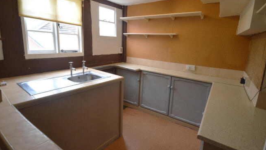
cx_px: 133
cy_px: 65
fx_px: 134
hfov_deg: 89.6
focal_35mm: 19
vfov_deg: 58.2
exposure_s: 1/60
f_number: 4.5
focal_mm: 12
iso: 720
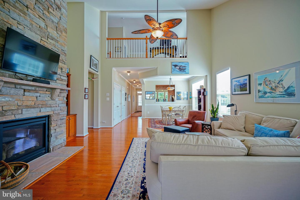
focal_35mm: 15
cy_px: 100
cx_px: 150
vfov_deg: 77.3
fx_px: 125
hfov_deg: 100.4
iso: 125
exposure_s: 1/40
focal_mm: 10
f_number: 3.2
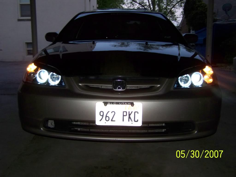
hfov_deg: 49.0
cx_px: 118
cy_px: 88
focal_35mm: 38
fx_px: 259
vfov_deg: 37.7
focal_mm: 6.3
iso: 200
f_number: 2.8
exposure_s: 1/30
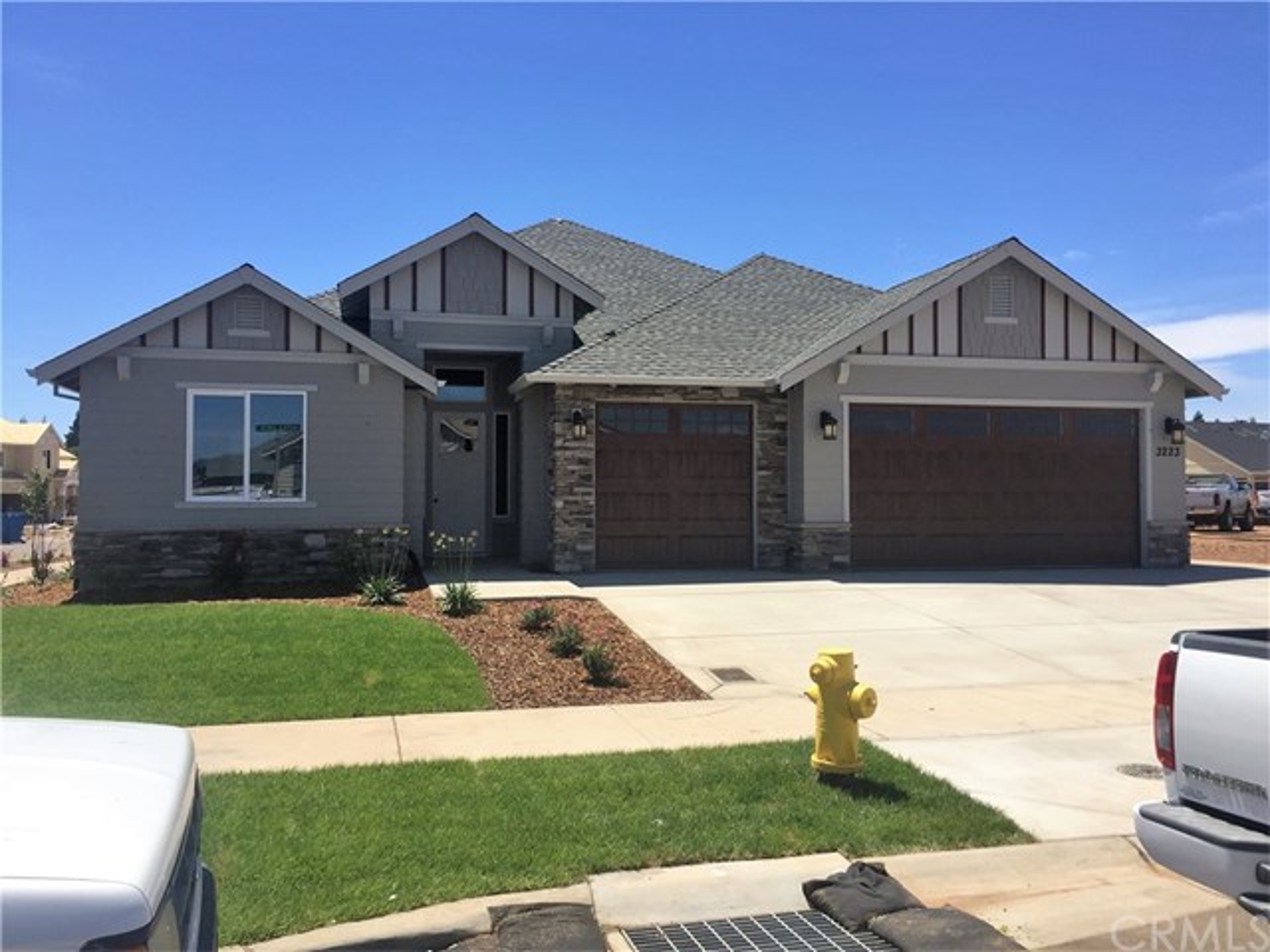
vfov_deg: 48.2
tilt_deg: +1.6
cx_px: 635
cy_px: 476
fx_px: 1064
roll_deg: -1.1
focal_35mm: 29
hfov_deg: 61.7
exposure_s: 1/2475
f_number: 2.2
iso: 32
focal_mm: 4.15
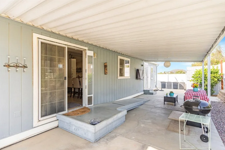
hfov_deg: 90.0
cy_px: 79
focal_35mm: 18
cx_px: 115
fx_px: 113
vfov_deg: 67.4
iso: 800
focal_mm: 17
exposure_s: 1/2000
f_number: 3.5
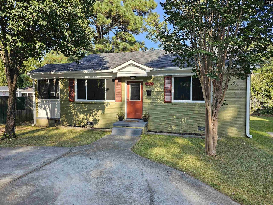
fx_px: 181
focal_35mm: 23
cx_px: 136
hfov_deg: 73.9
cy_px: 102
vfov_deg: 58.9
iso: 10
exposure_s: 1/239
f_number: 1.7
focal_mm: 6.3
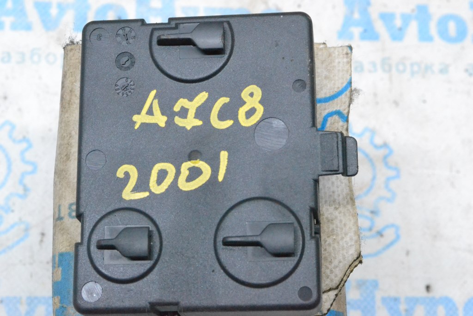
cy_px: 158
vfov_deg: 18.9
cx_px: 236
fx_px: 946
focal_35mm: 72
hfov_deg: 28.1
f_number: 10
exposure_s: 1/160
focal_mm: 48
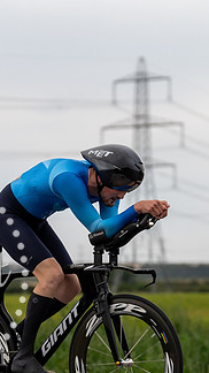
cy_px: 216
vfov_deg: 12.0
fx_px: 1775
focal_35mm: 180
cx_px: 99
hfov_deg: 6.7
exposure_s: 1/1000
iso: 1000
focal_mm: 96
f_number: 3.2
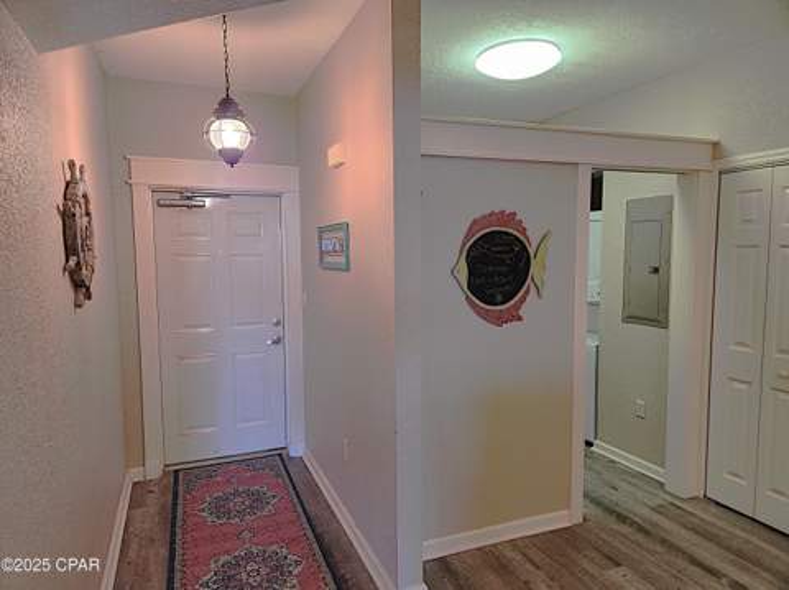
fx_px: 524
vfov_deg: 58.8
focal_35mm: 23
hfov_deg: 74.0
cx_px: 394
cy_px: 295
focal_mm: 5.4
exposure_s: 1/120
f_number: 1.8
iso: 400
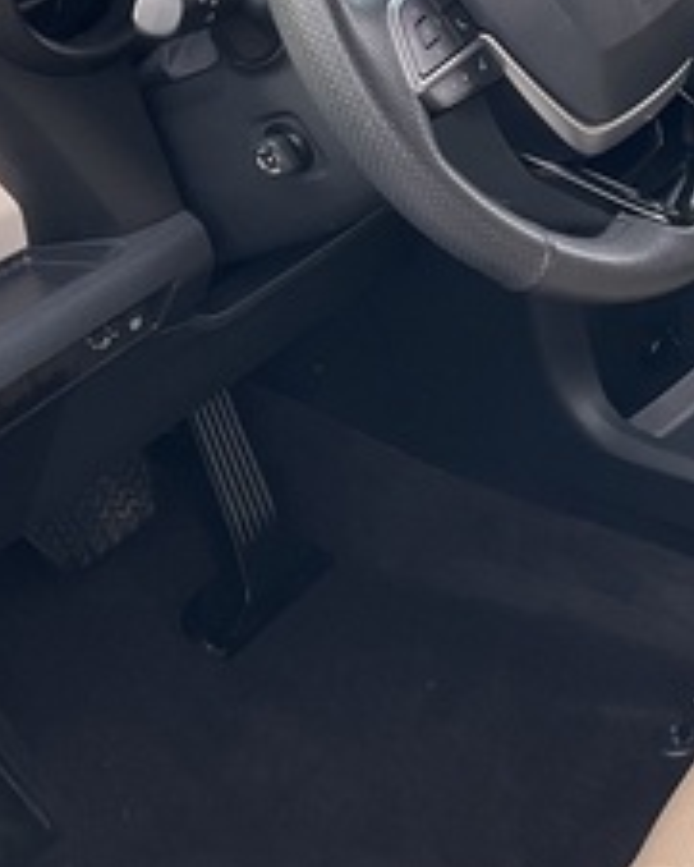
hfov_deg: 18.5
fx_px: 2053
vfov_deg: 23.4
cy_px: 153
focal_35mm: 80
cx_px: 759
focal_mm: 3
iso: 32
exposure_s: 1/122
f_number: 1.8
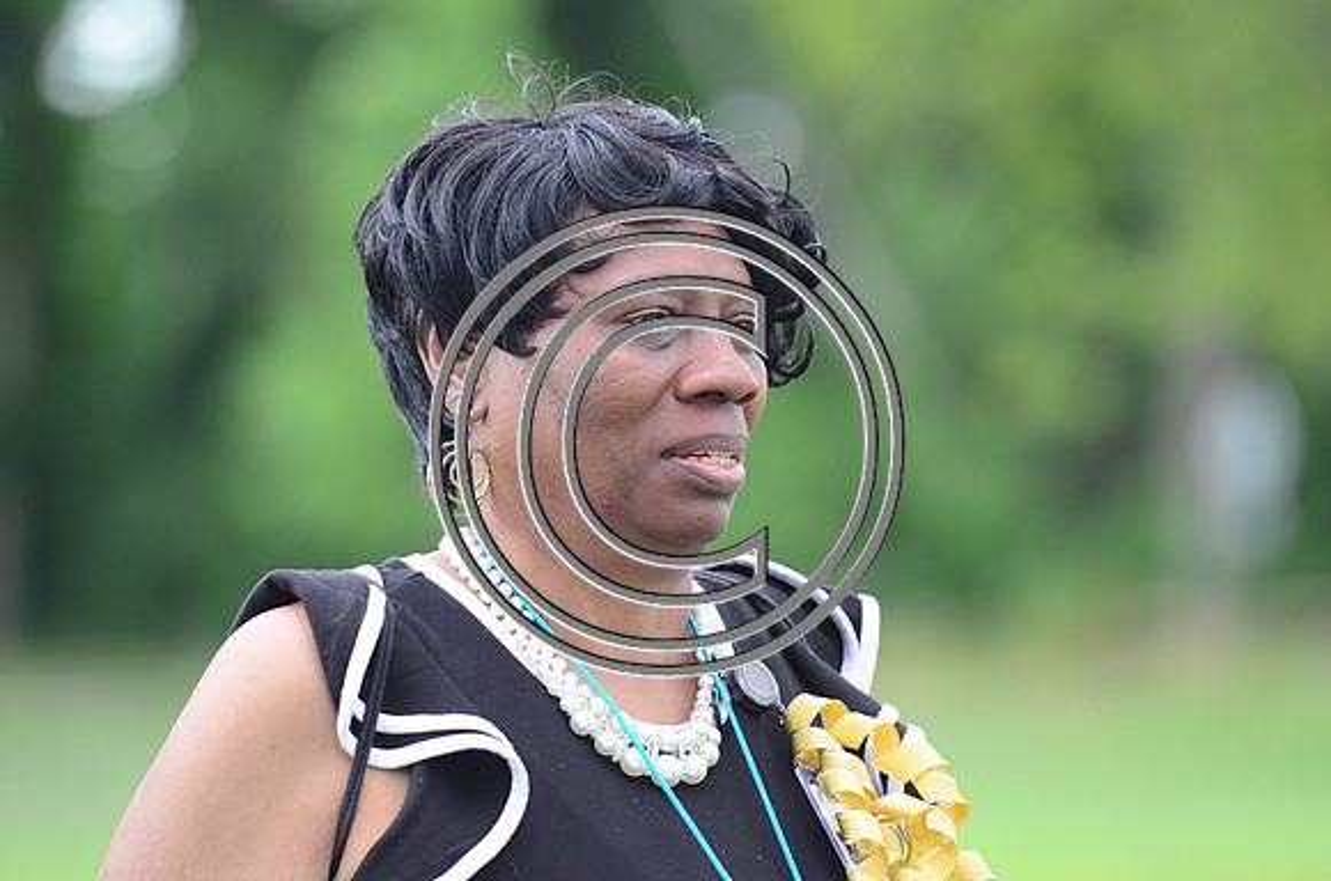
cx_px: 666
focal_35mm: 300
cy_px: 440
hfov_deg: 6.9
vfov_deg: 4.6
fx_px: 11067
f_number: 2.8
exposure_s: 1/320
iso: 800
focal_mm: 200
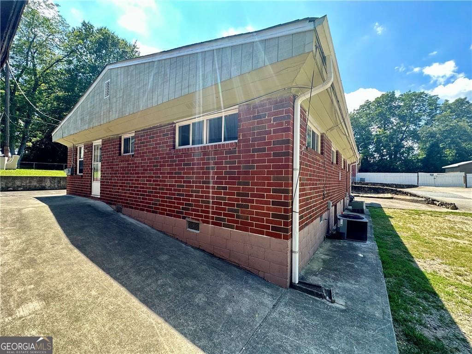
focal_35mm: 14
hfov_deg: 102.1
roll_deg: -1.3
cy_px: 177
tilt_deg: +0.8
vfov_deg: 85.7
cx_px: 236
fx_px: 191
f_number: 2.2
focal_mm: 2.22
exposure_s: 1/349
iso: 40
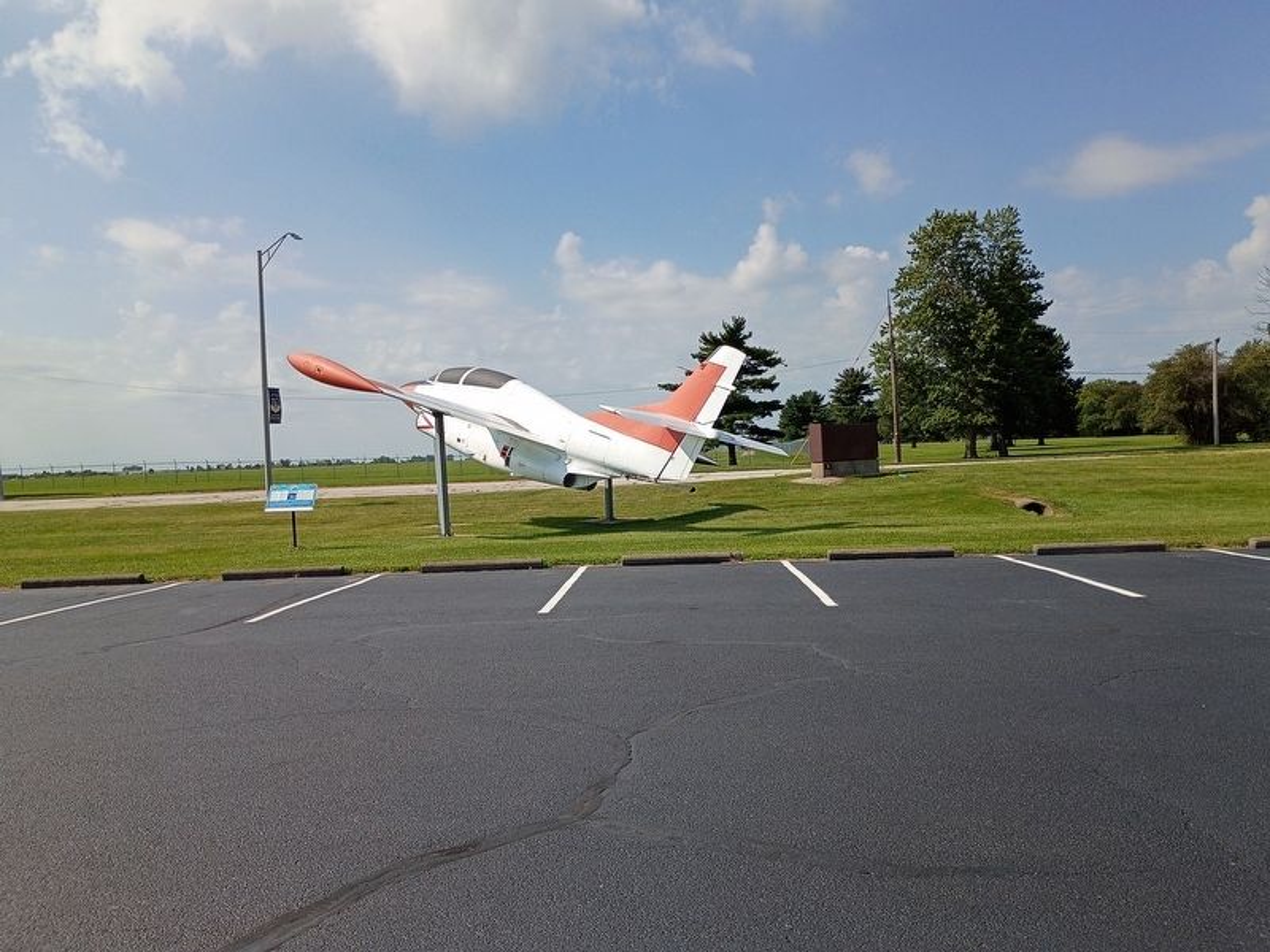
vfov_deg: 48.2
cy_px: 476
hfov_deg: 61.7
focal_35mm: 29
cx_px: 635
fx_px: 1064
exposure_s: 1/1730
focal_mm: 4.27
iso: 104
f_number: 1.8
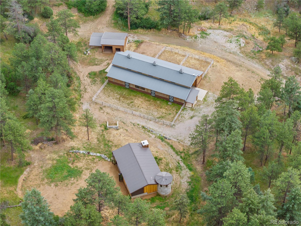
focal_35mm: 70
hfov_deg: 27.8
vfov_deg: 21.0
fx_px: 608
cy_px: 113
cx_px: 150
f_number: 2.8
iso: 590
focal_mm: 19.35
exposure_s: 1/15
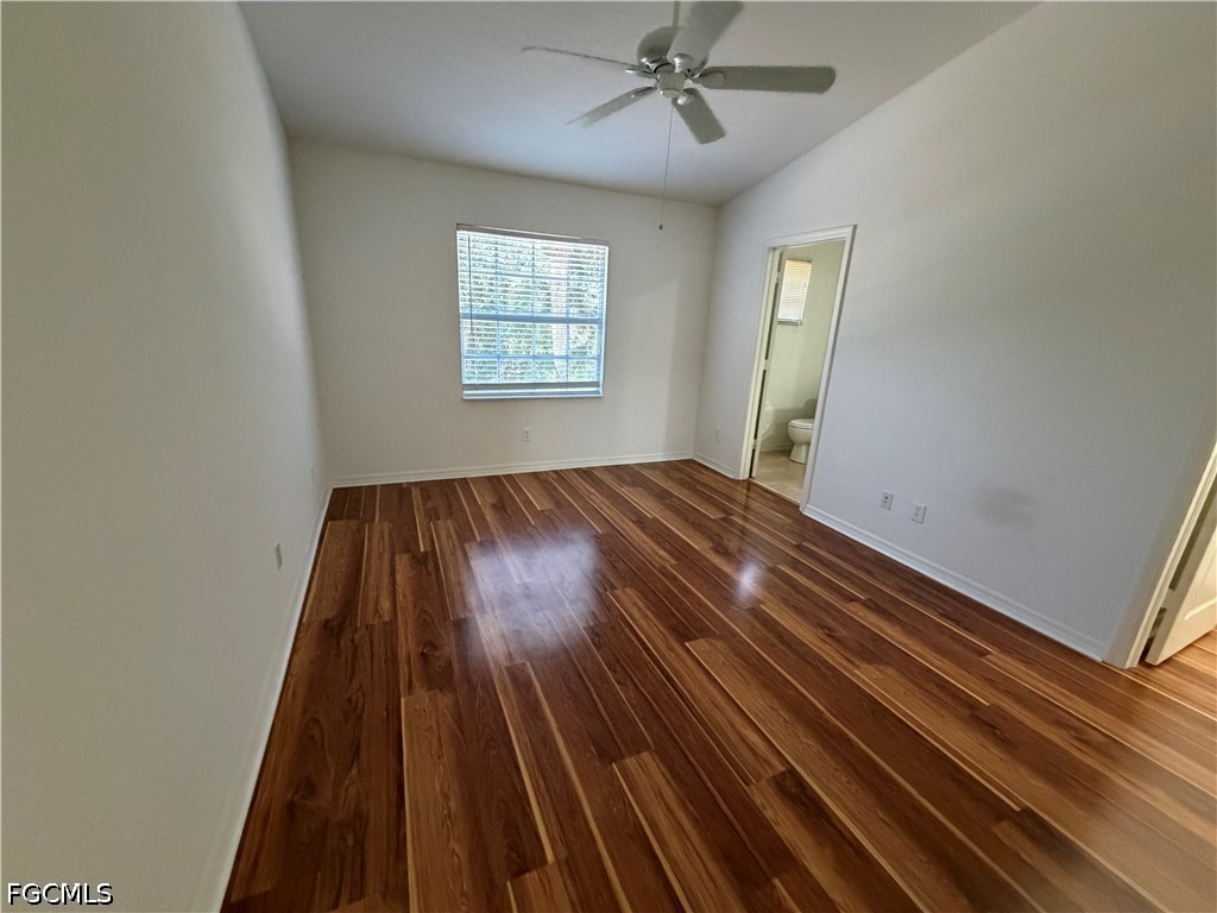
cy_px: 456
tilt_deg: -15.3
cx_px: 608
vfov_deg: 85.7
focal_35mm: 14
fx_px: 492
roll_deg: -2.0
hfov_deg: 102.1
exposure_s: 1/60
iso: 1000
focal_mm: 2.22
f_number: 2.2
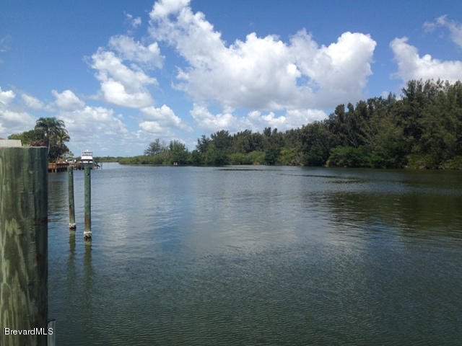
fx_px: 440
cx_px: 231
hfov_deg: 55.4
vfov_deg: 42.9
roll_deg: -0.7
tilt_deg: -0.2
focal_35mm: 33
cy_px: 173
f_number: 2.4
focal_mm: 4.12
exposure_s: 1/2262
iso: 50
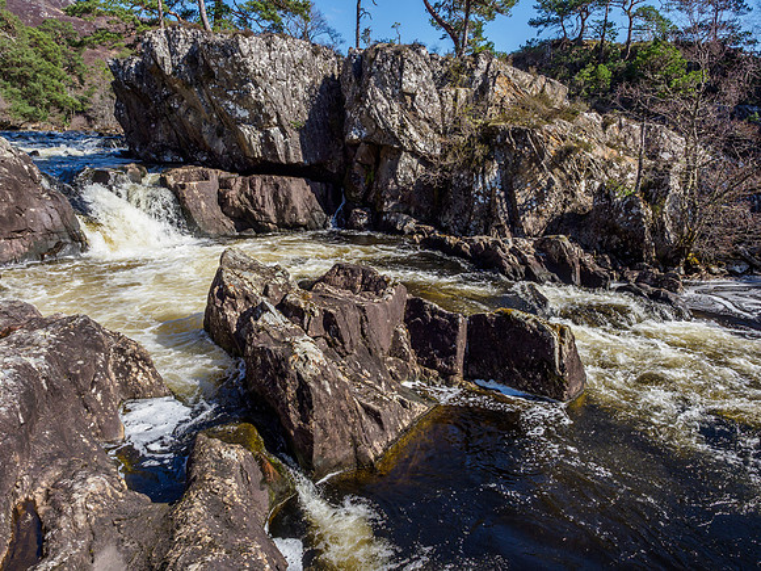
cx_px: 380
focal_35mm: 24
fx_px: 528
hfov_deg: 71.6
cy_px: 286
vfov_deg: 56.8
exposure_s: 1/200
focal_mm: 12
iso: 200
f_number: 8
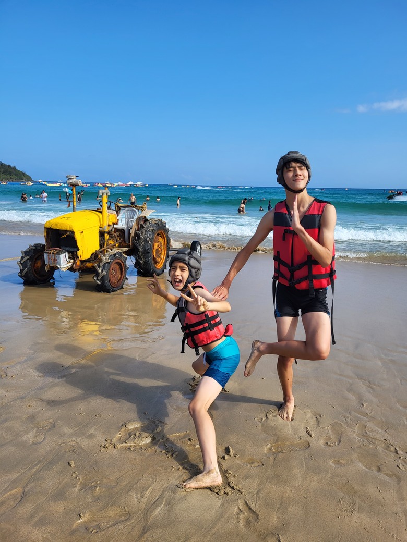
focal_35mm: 26
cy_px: 271
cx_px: 204
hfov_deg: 53.1
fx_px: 408
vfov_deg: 67.3
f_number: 1.8
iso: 40
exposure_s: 1/2271
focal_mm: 5.4
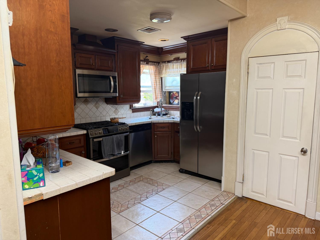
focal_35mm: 24
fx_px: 222
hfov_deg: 71.6
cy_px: 120
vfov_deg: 56.8
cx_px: 160
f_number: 1.78
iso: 200
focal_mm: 6.76
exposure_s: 1/60
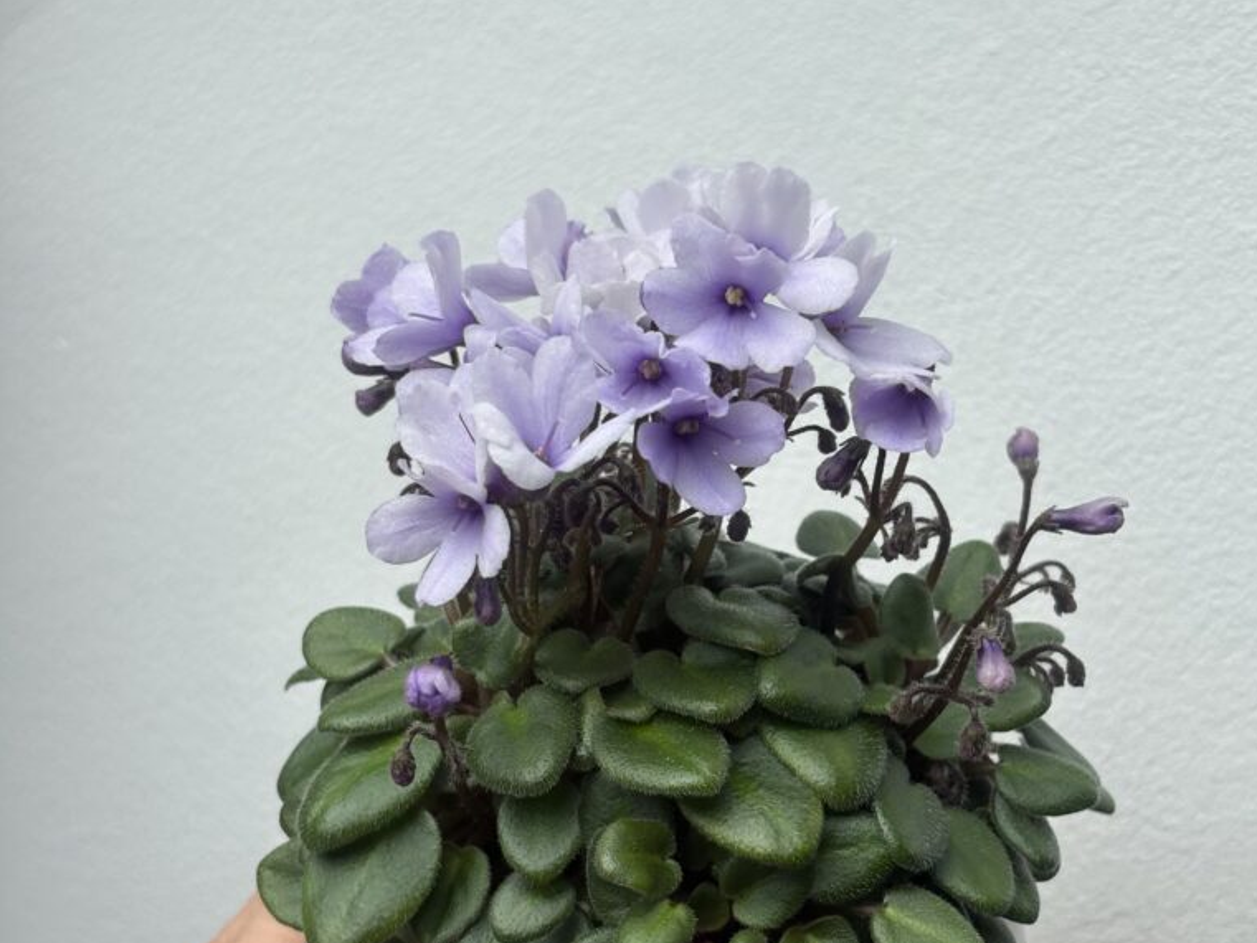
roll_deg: -2.1
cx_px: 633
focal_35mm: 70
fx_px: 2542
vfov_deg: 21.0
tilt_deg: -18.3
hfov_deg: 27.8
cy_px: 598
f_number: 1.6
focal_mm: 5.96
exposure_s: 1/1339
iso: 32
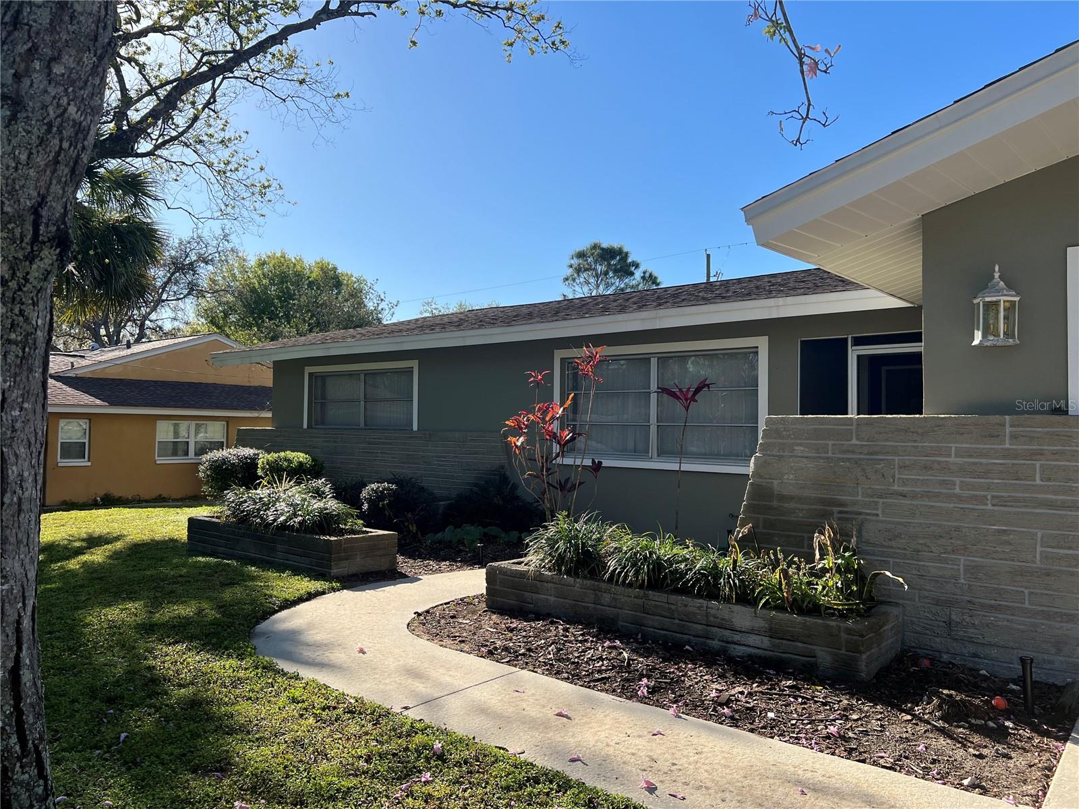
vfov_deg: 53.1
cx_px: 540
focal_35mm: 26
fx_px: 810
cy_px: 404
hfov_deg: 67.3
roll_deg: -1.0
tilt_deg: +1.6
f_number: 1.5
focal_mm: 5.7
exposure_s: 1/3571
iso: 50
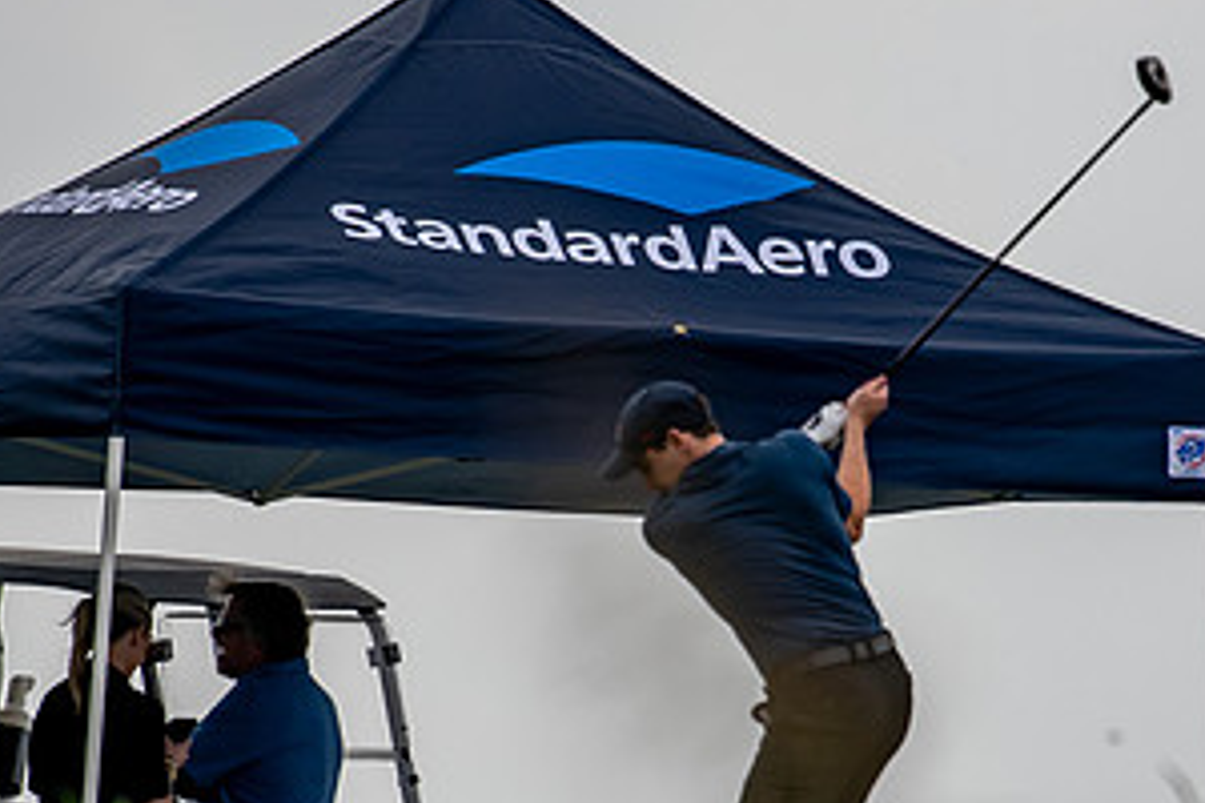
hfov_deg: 1.8
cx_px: 783
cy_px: 592
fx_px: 37854
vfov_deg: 1.2
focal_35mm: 1131
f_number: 5.6
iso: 280
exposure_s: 1/2000
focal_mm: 390
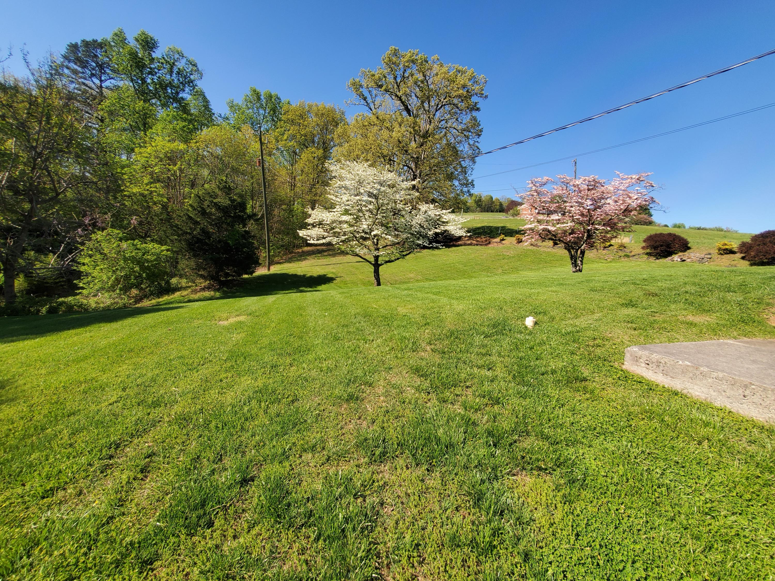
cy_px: 290
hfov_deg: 106.2
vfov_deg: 89.9
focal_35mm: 13
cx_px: 388
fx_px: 291
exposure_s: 1/676
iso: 50
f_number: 2.2
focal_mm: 1.8
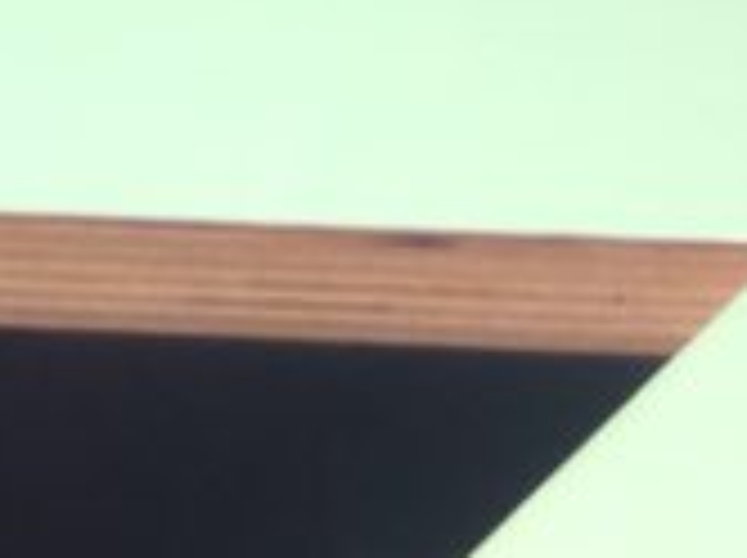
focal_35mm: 179
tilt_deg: -2.0
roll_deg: +1.9
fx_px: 3857
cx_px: -670
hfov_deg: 10.3
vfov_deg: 7.3
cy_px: -1120
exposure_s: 1/33
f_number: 2.2
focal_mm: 4.15
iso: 100
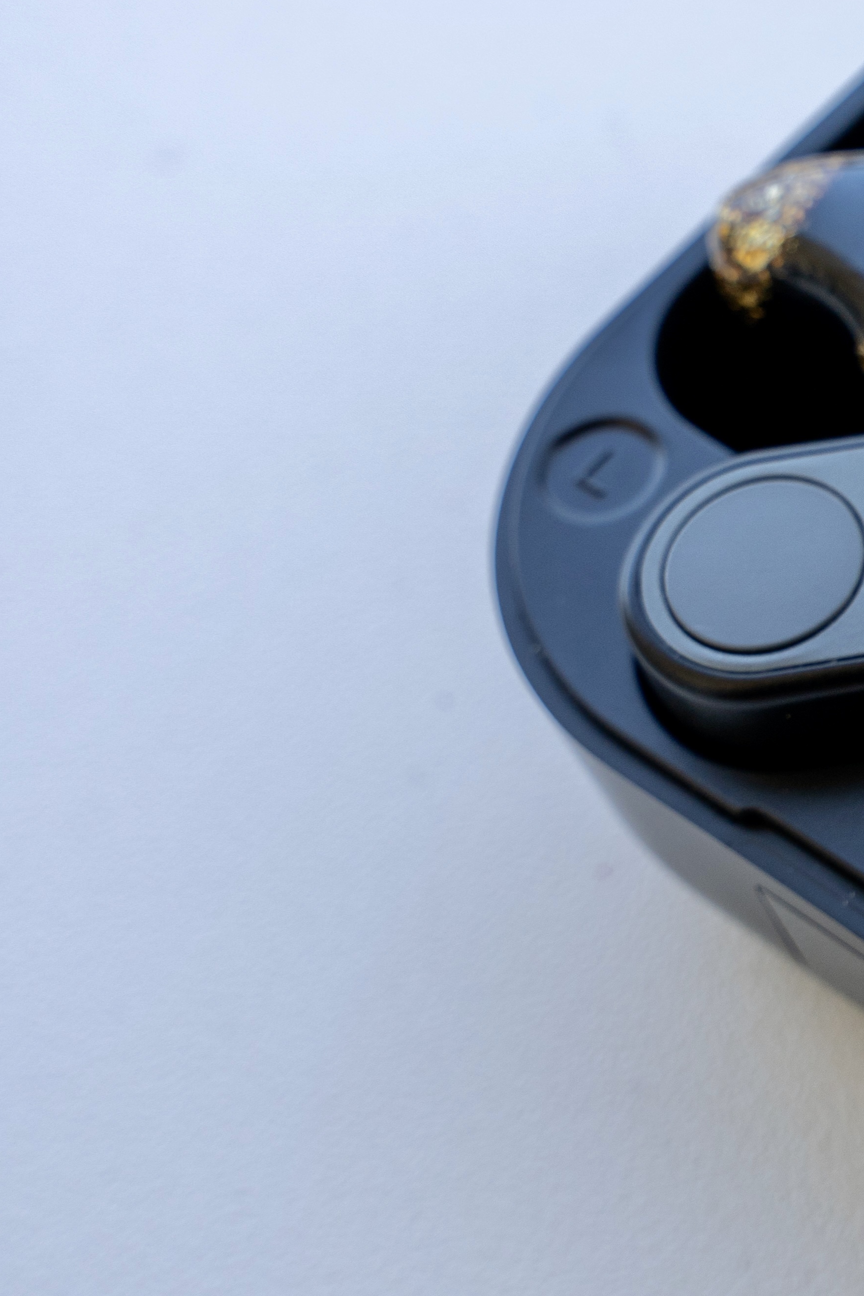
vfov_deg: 24.5
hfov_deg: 14.9
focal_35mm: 83
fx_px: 2985
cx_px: 1416
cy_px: 647
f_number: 10
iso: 400
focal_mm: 36.4
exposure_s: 1/100
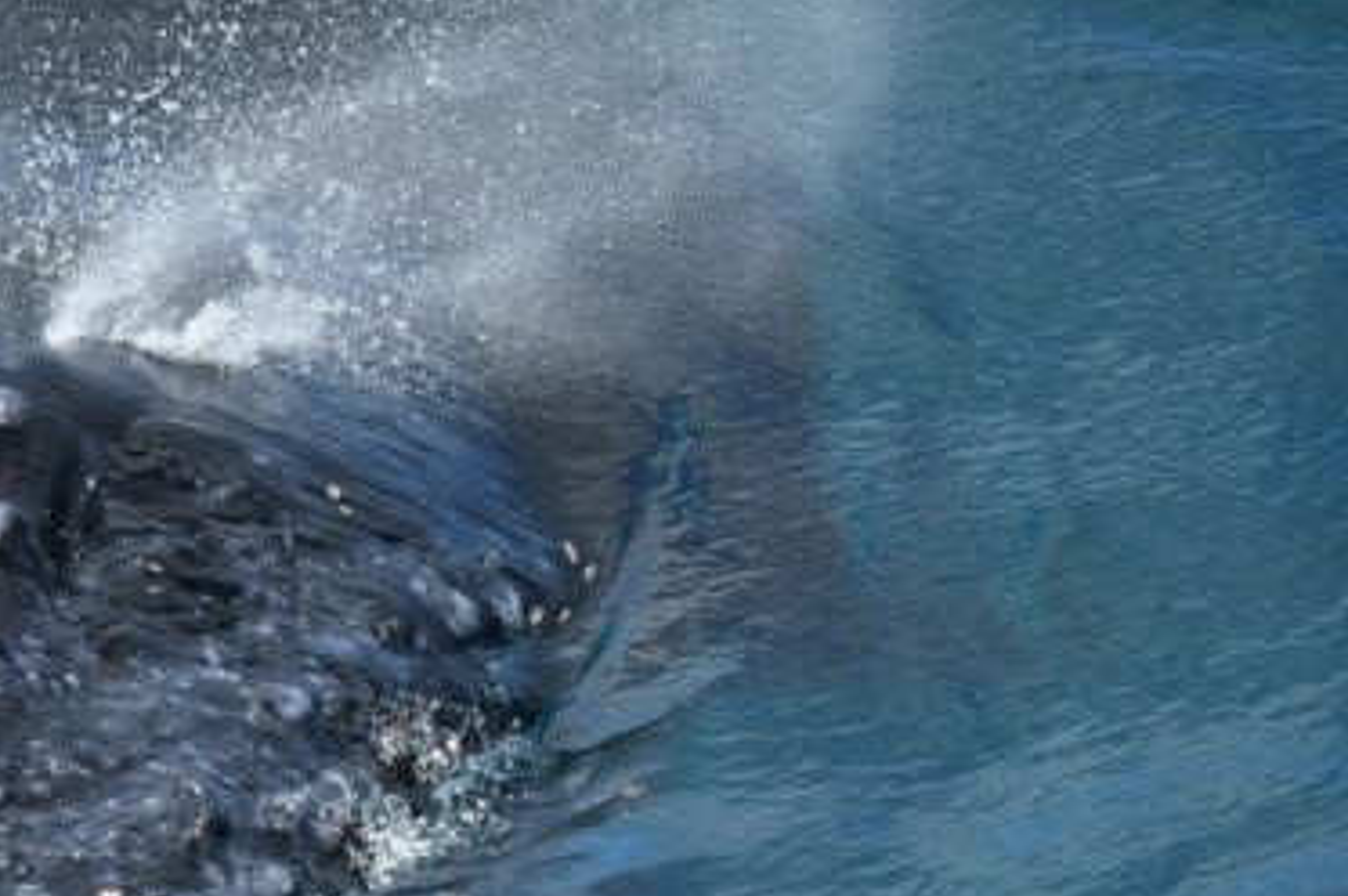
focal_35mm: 687
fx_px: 25701
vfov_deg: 2.0
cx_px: -36
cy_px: 432
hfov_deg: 3.0
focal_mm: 320
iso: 1400
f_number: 5.6
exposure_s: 1/8000
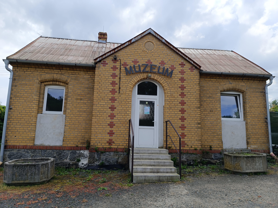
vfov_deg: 56.8
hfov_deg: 71.6
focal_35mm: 24
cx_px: 139
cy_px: 104
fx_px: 193
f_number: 1.65
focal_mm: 6.14
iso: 52
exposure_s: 1/445
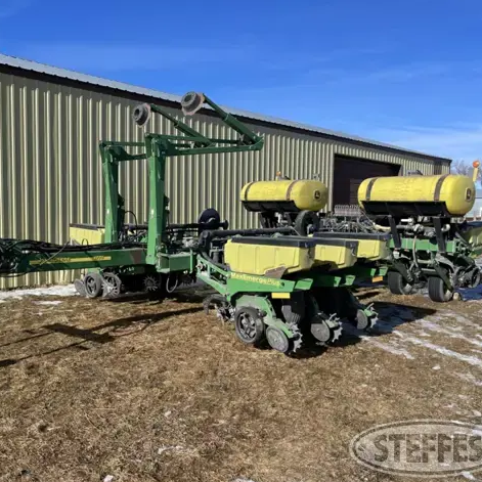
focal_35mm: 30
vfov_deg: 54.0
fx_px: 473
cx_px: 203
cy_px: 244
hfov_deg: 53.8
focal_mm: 5.1
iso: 32
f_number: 1.6
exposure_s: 1/3165
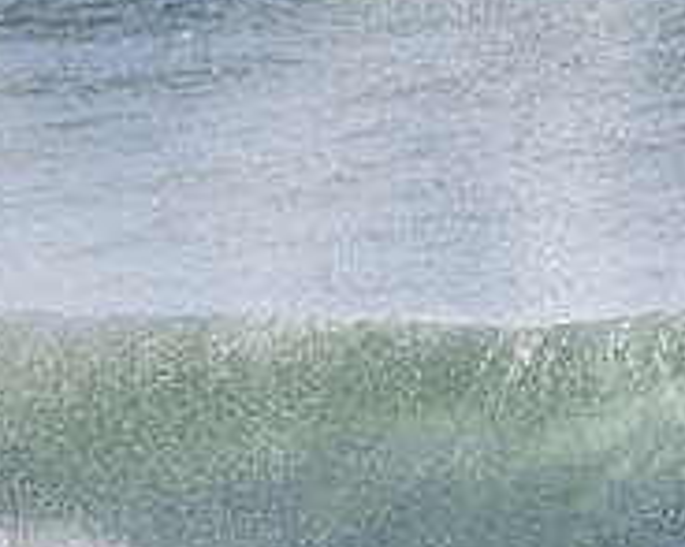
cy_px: 664
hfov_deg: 0.8
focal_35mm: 2369
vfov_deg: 0.7
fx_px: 48002
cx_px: 934
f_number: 11
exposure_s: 1/2000
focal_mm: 800
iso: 800
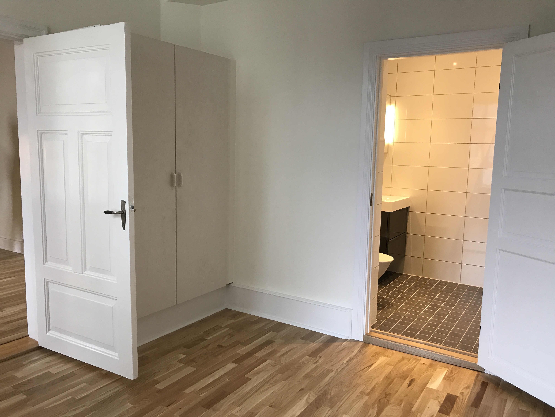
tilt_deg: -6.7
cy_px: 208
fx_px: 449
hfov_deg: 63.4
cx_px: 278
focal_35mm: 28
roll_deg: +0.1
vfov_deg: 49.7
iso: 32
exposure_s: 1/25
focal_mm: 3.99
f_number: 1.8
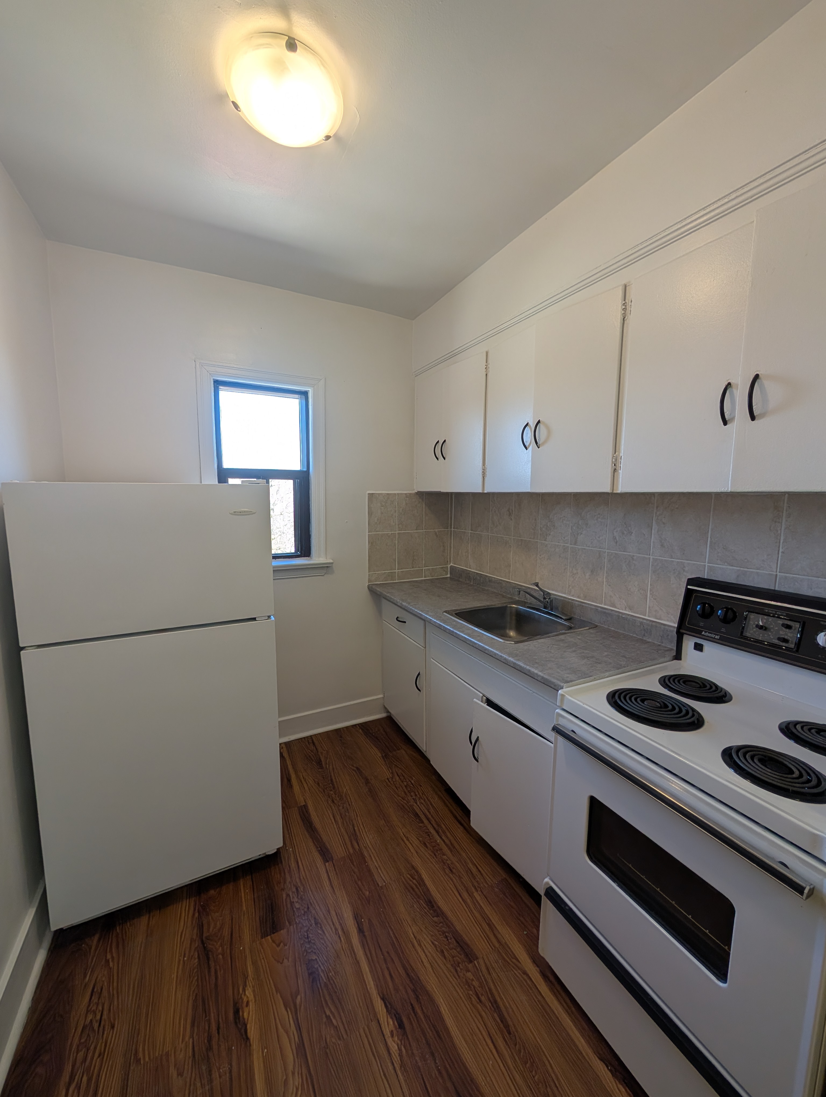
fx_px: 381
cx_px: 413
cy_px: 548
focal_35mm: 12
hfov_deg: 94.6
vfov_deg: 110.5
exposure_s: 1/131
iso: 57
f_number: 1.7
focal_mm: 2.02
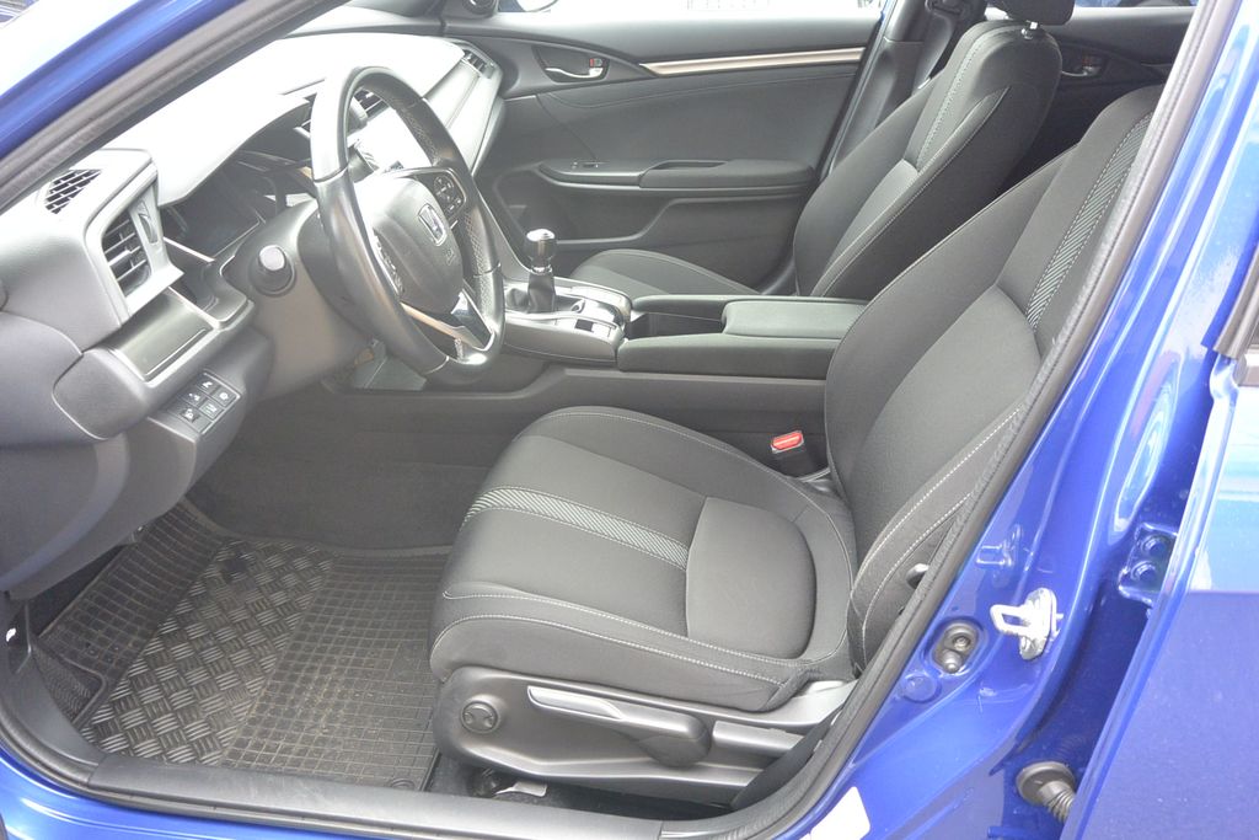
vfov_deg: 45.0
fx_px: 1014
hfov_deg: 63.7
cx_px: 630
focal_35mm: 29
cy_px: 420
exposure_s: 1/125
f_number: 3.5
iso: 360
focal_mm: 11
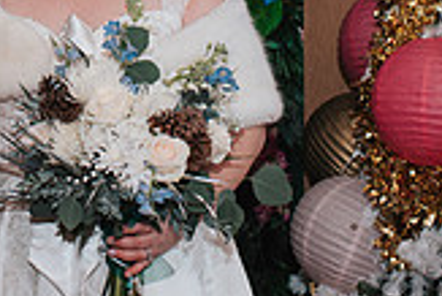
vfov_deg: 10.1
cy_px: -120
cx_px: 3
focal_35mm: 133
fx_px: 1634
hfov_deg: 15.1
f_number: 3.2
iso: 1000
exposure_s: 1/200
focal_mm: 35
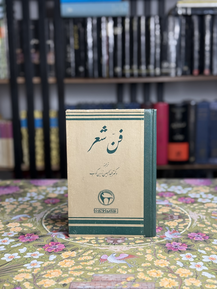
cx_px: 108
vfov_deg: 39.7
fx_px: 401
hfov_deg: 30.3
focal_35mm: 48
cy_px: 144
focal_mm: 6.76
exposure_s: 1/100
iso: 100
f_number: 1.78
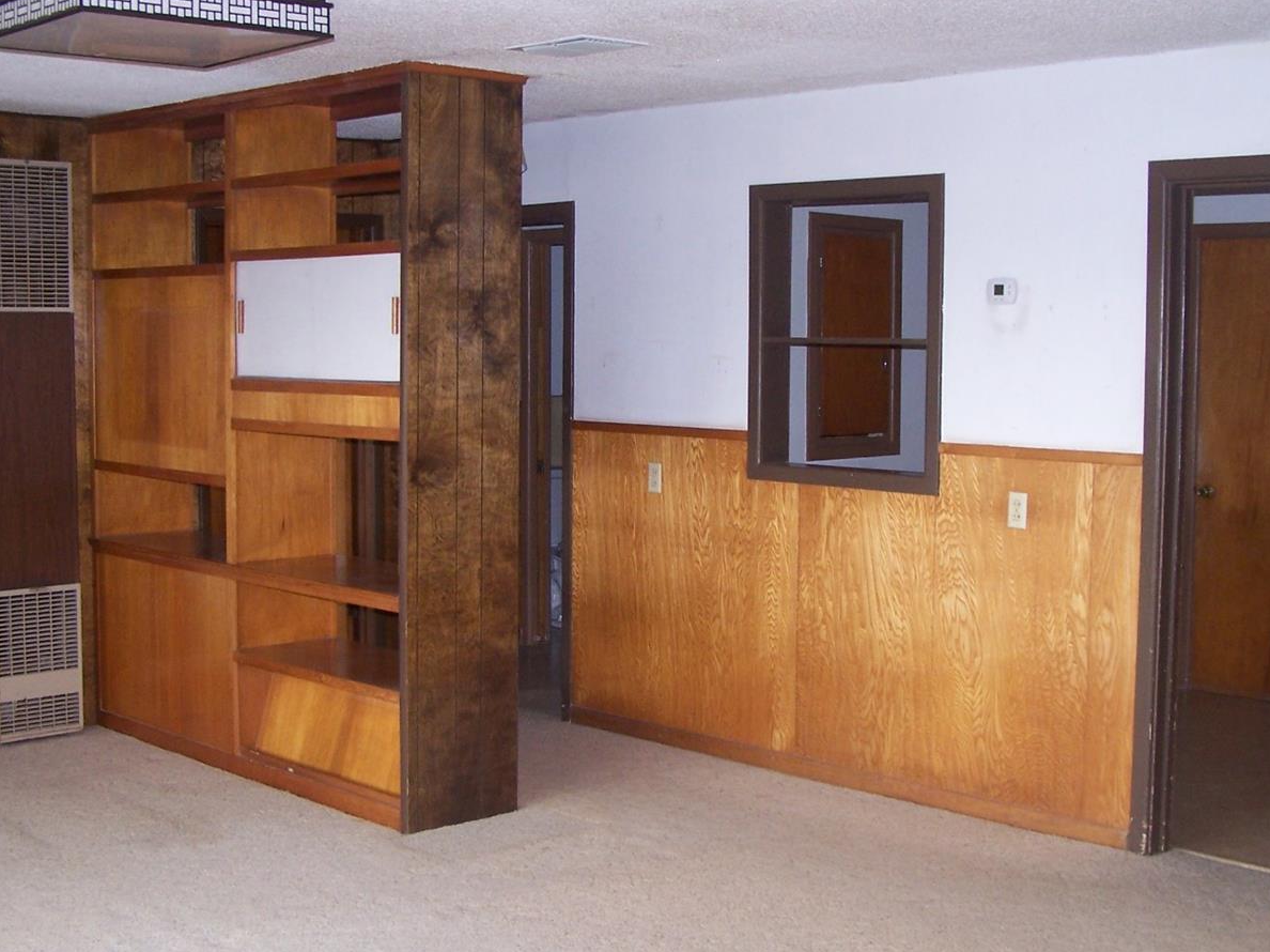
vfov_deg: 30.2
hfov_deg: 39.6
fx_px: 1760
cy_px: 495
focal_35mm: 48
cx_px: 731
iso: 140
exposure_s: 1/60
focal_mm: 6.3
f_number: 2.8
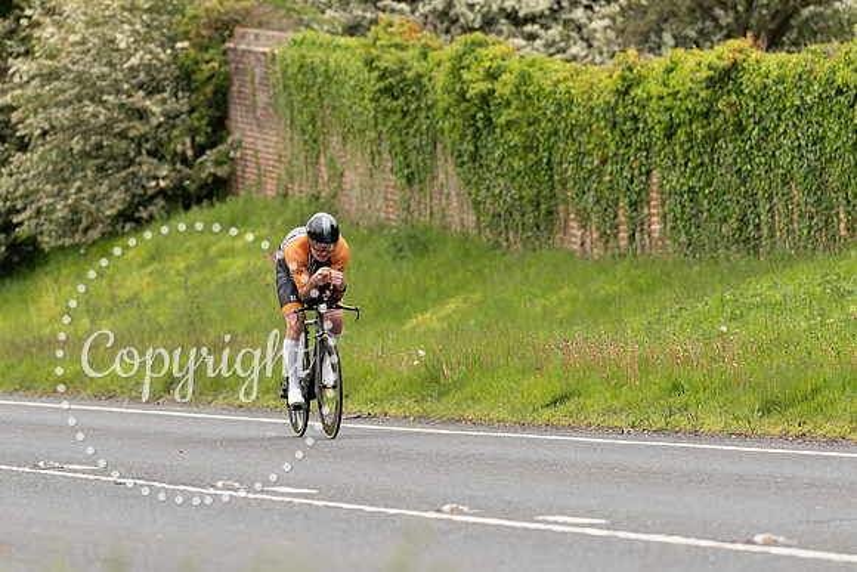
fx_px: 7517
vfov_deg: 4.4
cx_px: 350
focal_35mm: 316
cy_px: 250
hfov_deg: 6.5
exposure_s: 1/1000
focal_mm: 200
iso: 320
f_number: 3.5
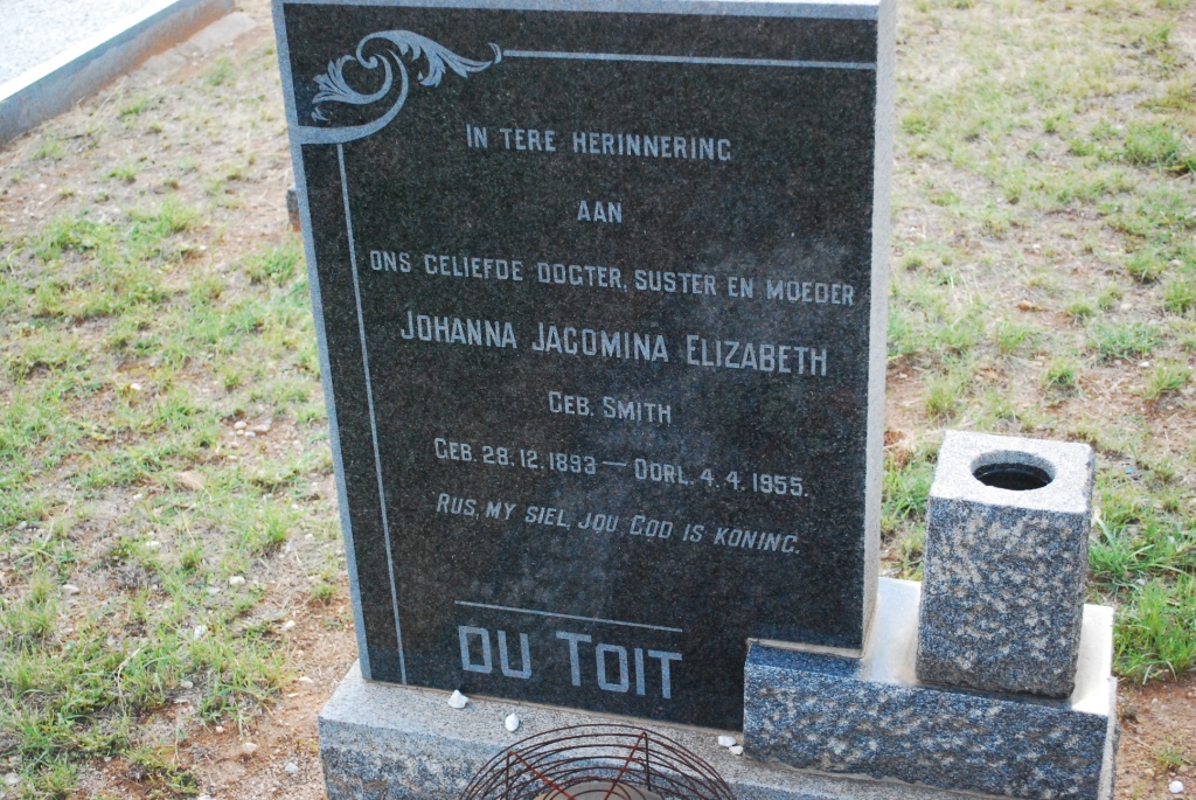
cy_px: 400
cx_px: 598
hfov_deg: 38.8
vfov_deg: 26.5
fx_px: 1696
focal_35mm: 51
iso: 1600
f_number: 5
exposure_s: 1/640
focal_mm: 34
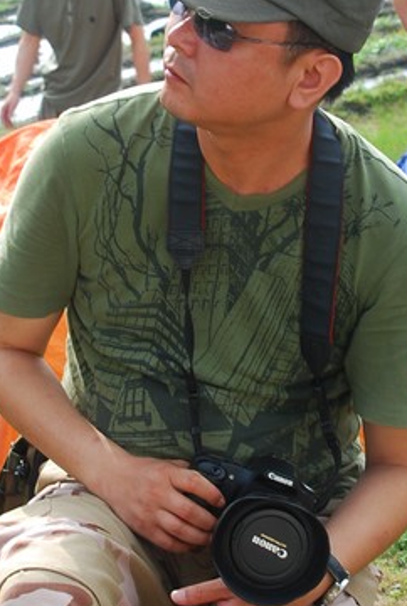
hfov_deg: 11.5
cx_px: 202
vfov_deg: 17.0
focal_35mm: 120
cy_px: 214
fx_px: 2023
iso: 100
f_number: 9
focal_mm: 32
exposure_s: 1/60
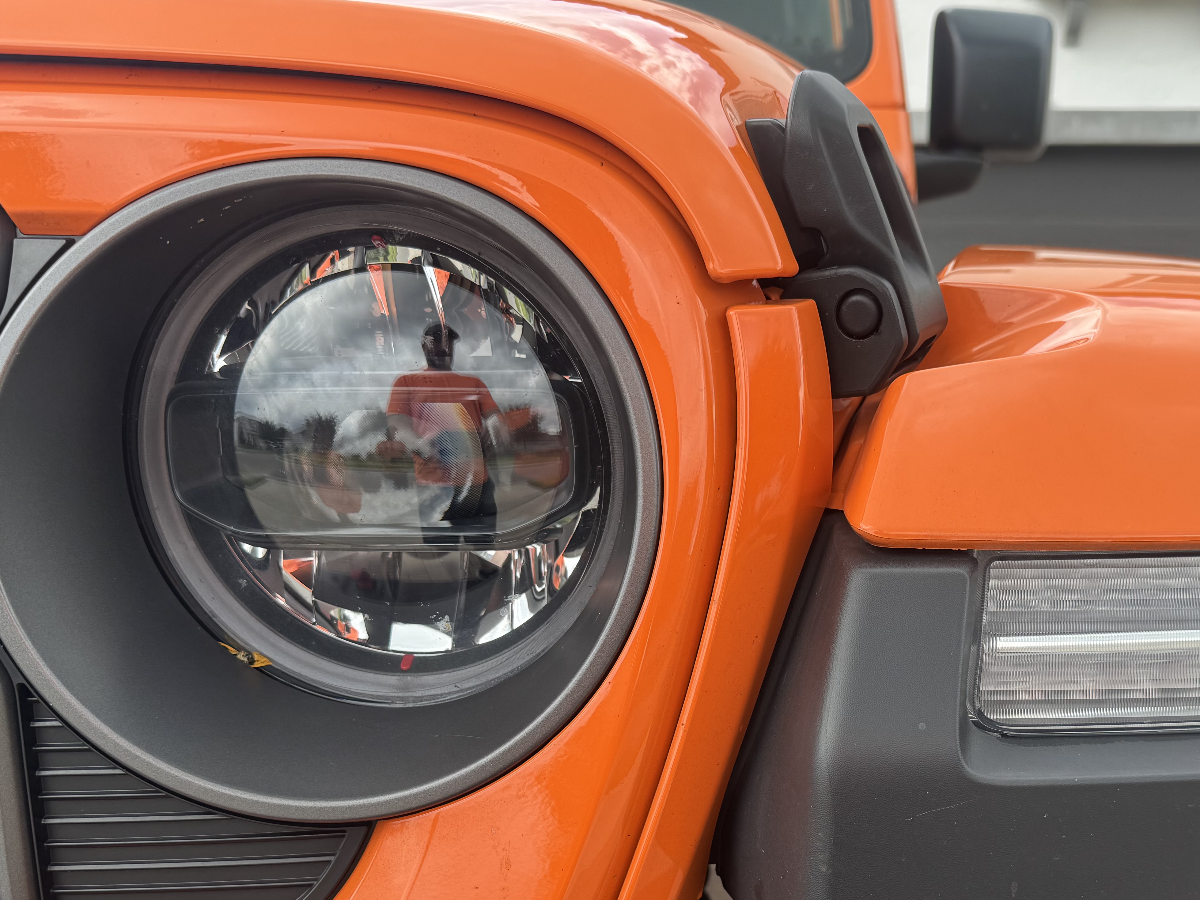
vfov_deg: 39.9
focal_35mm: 35
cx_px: 725
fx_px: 1213
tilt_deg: -16.3
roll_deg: -0.5
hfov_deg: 52.2
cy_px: 647
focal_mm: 6.76
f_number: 1.78
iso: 80
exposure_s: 1/912
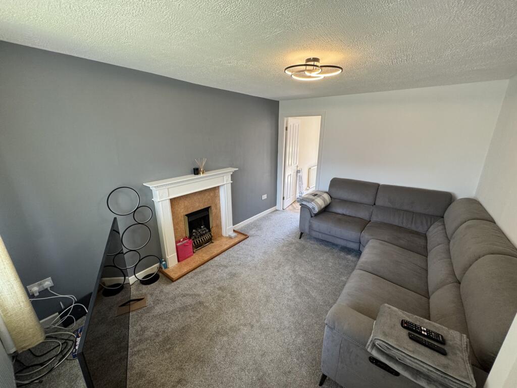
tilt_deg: -16.3
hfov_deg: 102.1
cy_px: 194
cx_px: 258
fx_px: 209
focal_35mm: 14
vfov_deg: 85.7
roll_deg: -0.5
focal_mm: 2.22
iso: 160
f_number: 2.2
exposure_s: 1/99
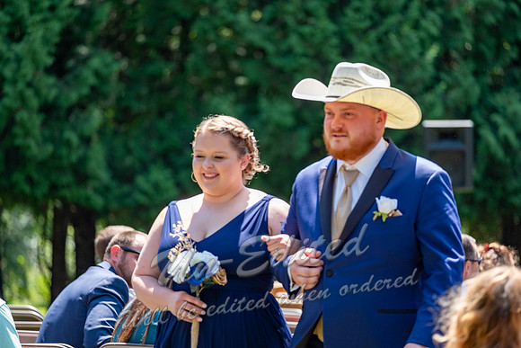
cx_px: 260
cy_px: 174
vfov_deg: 6.5
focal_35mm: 210
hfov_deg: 9.8
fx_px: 3040
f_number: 2.8
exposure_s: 1/500
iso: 200
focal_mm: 140
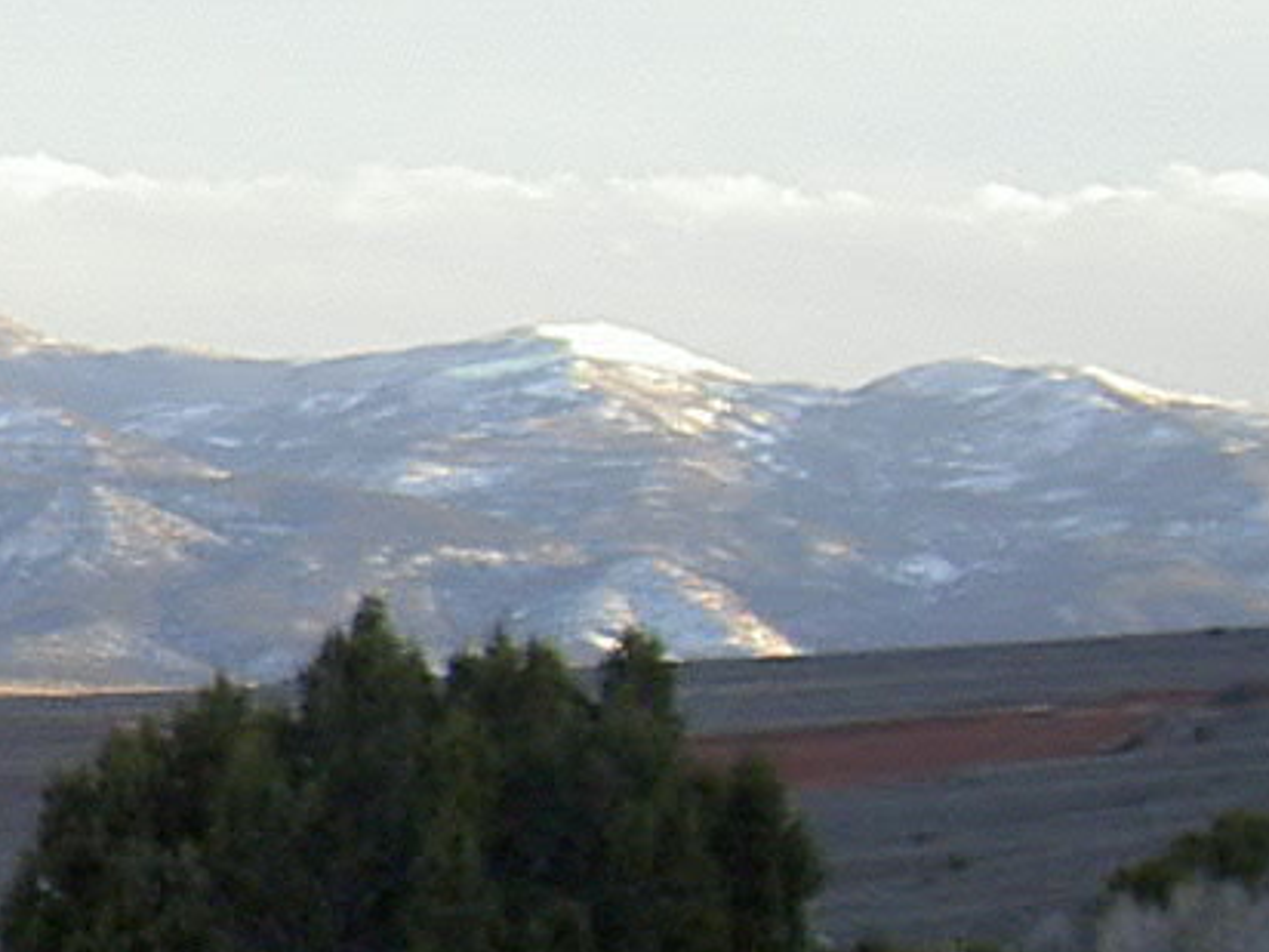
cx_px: -1663
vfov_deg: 7.6
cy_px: 906
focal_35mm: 194
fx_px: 7112
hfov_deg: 9.2
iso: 100
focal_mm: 8
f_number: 2.8
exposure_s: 1/200
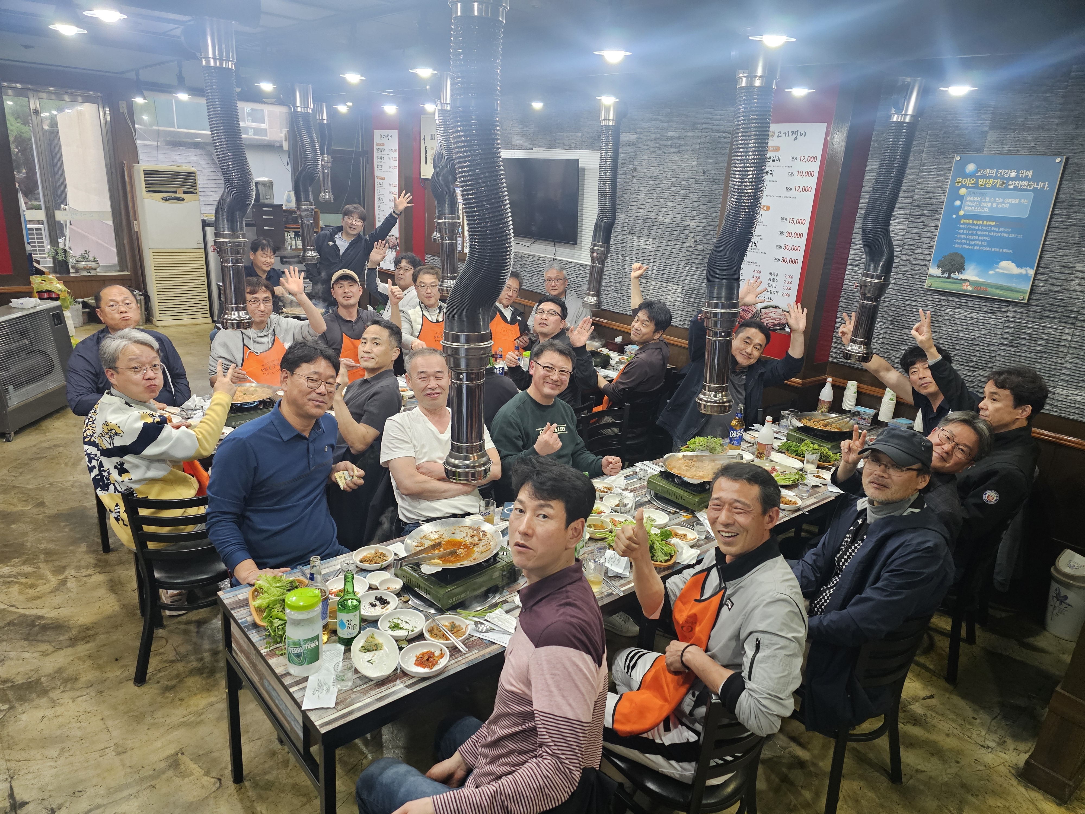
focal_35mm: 23
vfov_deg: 58.9
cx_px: 542
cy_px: 407
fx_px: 721
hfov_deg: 73.9
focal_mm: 6.3
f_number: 1.7
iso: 800
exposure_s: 1/120
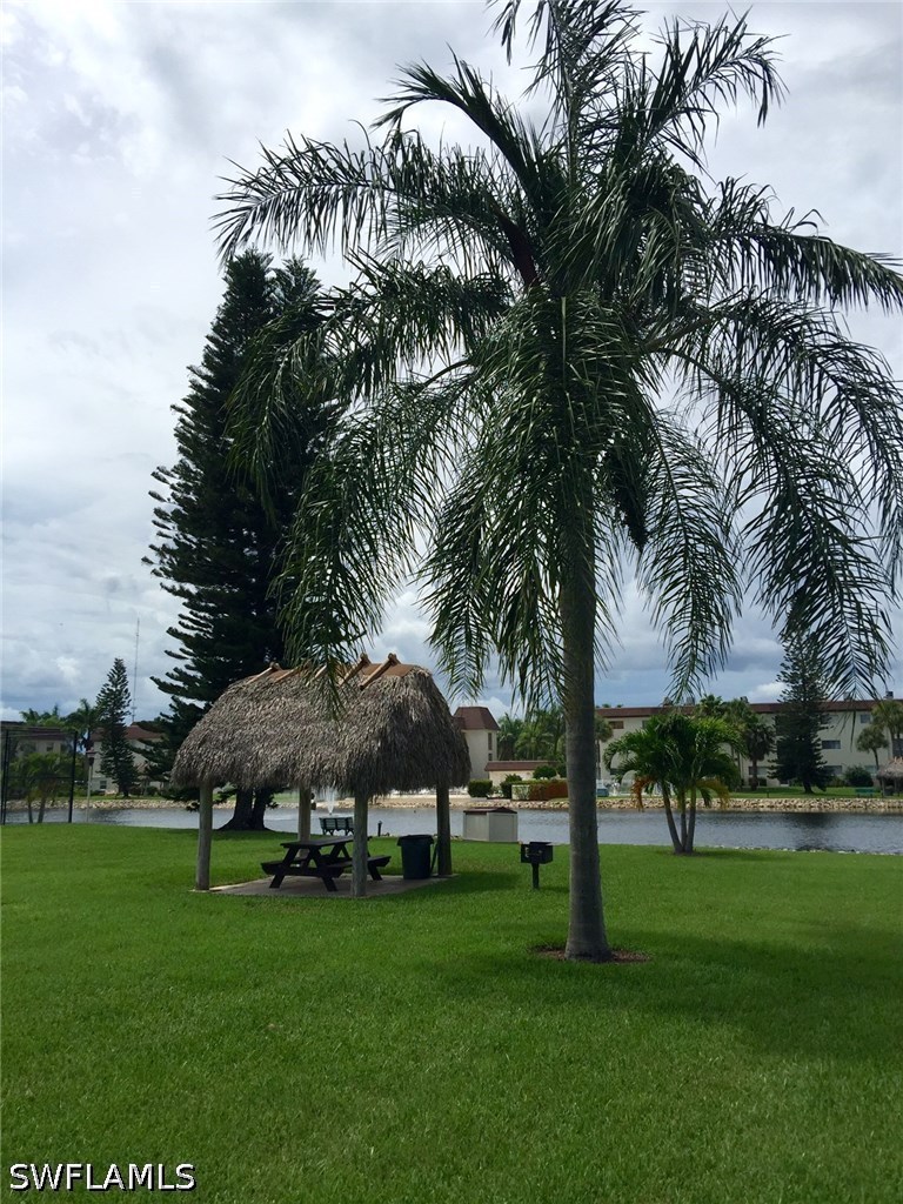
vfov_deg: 61.7
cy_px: 602
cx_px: 452
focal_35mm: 29
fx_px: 1009
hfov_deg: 48.2
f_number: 2.2
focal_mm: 4.15
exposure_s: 1/3968
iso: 32
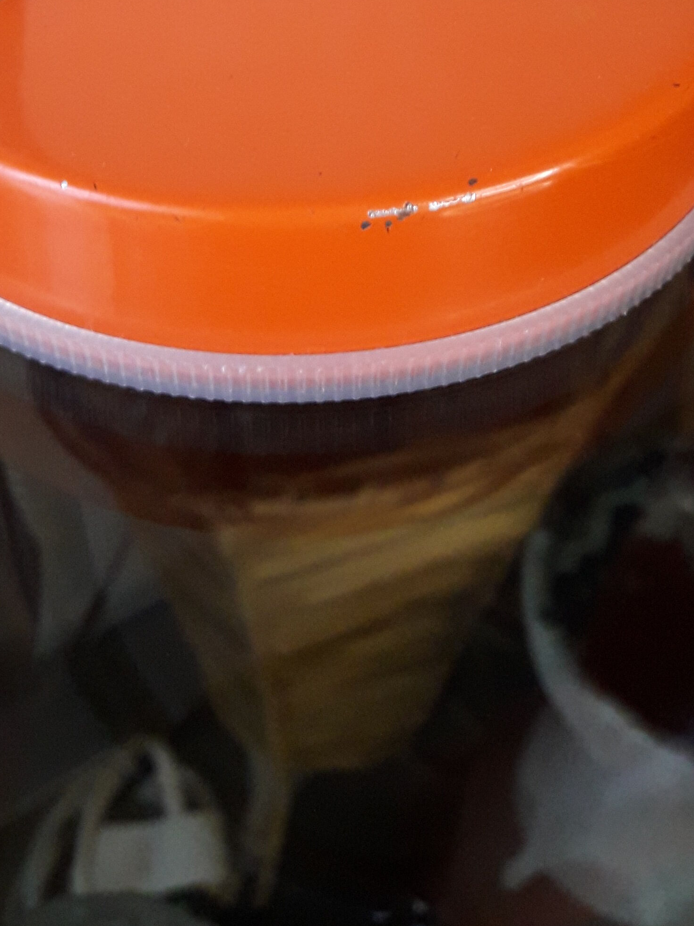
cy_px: -36
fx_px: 1577
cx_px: 323
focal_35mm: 59
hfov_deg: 24.8
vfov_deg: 30.1
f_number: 1.9
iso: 200
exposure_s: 1/17
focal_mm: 3.7
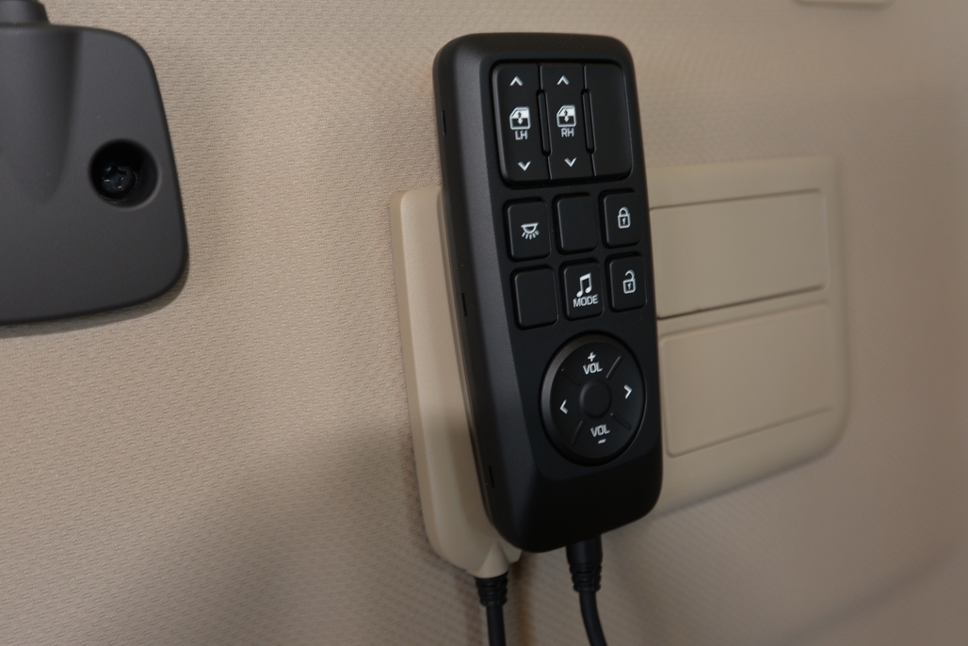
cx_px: 484
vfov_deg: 37.9
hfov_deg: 54.4
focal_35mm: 35
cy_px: 323
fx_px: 941
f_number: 4.5
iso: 560
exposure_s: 1/60
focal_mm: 35
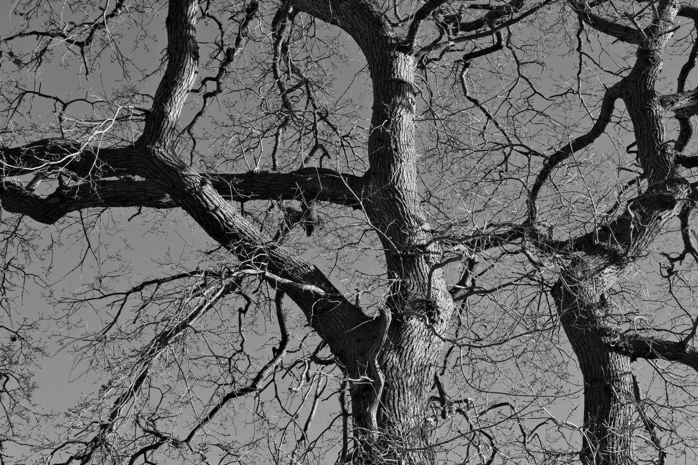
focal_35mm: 51
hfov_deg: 38.9
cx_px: 349
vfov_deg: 26.5
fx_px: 989
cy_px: 232
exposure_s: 1/300
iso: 640
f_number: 11
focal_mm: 34.2
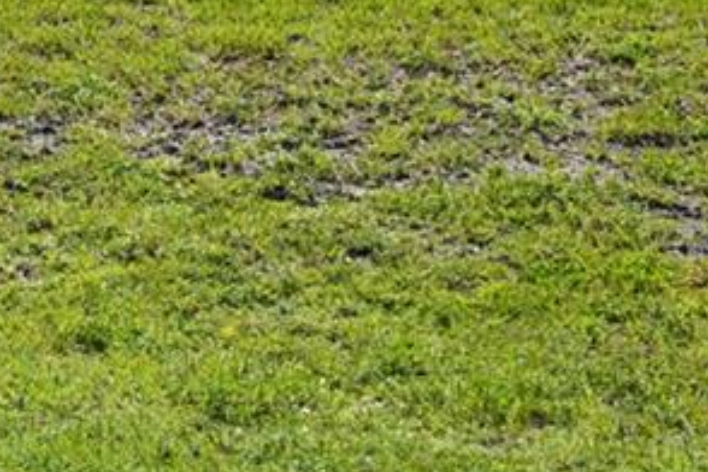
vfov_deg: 9.9
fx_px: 2674
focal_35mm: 136
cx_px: -301
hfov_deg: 14.2
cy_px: -123
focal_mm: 26
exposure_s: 1/125
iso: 100
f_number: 10
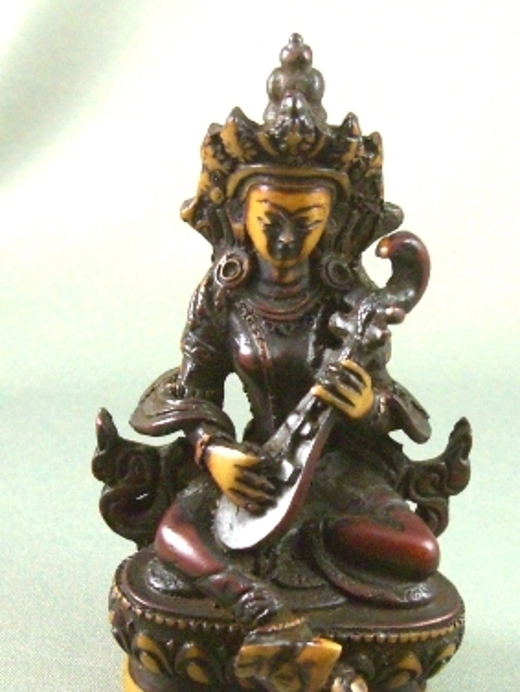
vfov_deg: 49.0
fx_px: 761
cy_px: 346
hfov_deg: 37.7
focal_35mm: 38
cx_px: 260
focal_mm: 7.9
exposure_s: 1/100
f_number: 2.8
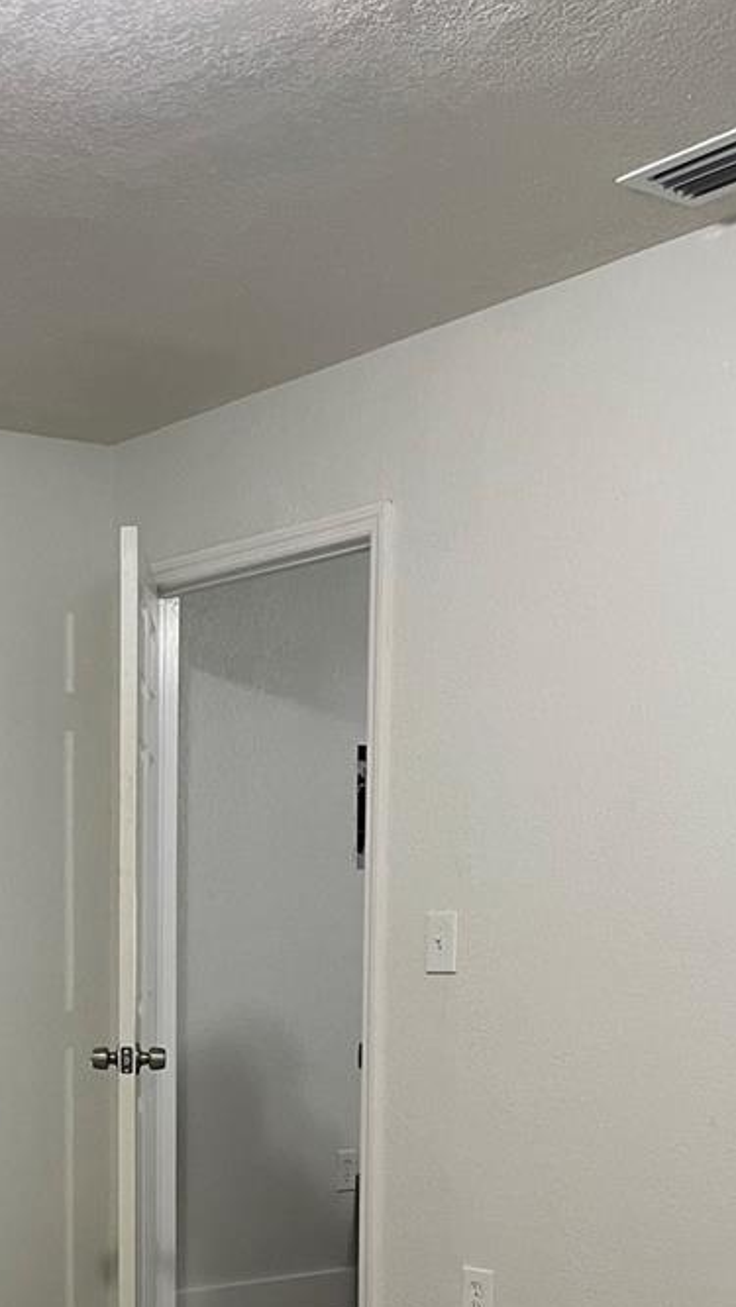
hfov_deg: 22.5
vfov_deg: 39.0
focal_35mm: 51
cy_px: 1050
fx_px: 1768
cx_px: -27
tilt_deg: -4.2
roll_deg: +0.0
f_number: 1.6
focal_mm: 4.2
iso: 100
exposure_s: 1/60
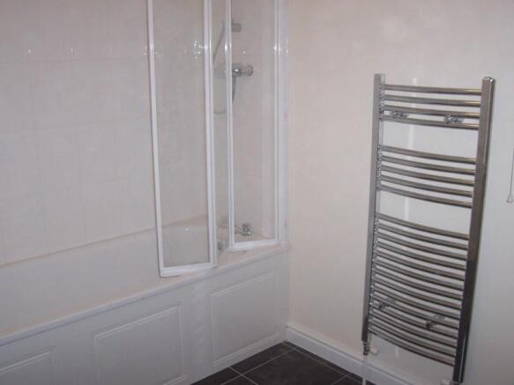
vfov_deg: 38.7
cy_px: 192
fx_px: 549
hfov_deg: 50.1
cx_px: 257
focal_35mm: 37
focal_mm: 5.6
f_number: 2.8
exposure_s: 1/60
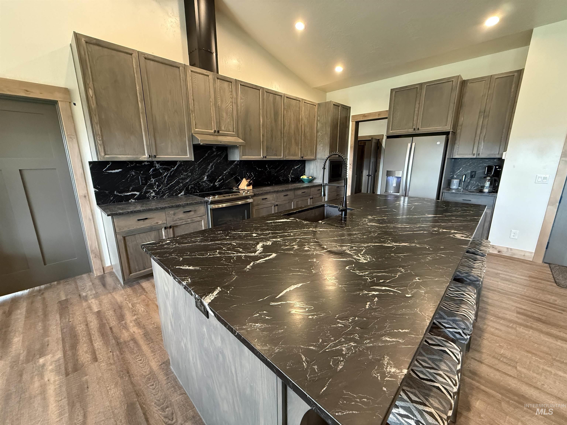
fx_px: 229
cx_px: 284
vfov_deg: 85.7
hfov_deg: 102.1
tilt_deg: -13.4
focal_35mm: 14
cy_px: 212
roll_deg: +0.3
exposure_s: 1/60
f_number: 2.2
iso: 640
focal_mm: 2.22
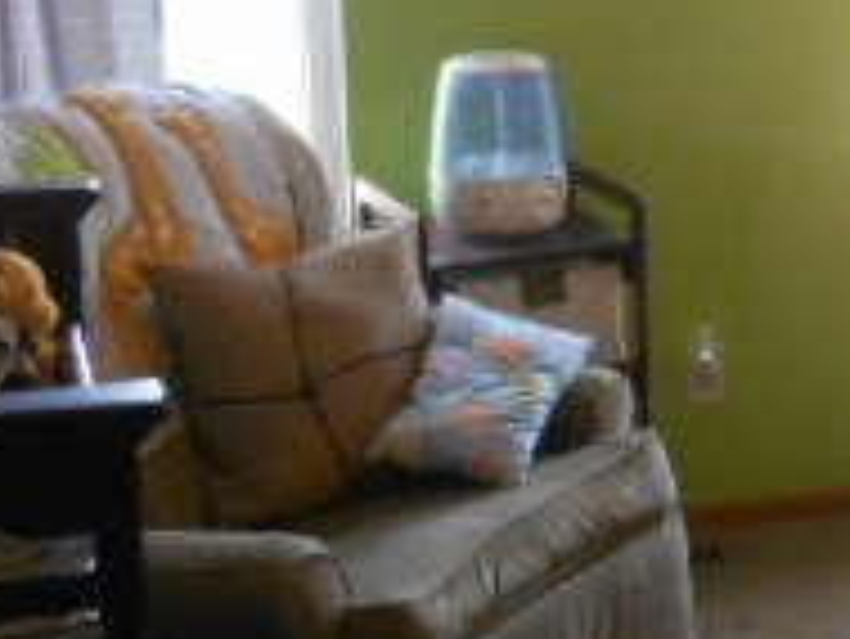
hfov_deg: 20.3
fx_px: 2162
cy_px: 198
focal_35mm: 88
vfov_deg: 16.8
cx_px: 1120
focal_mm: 4.7
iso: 320
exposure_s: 1/30
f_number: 3.4
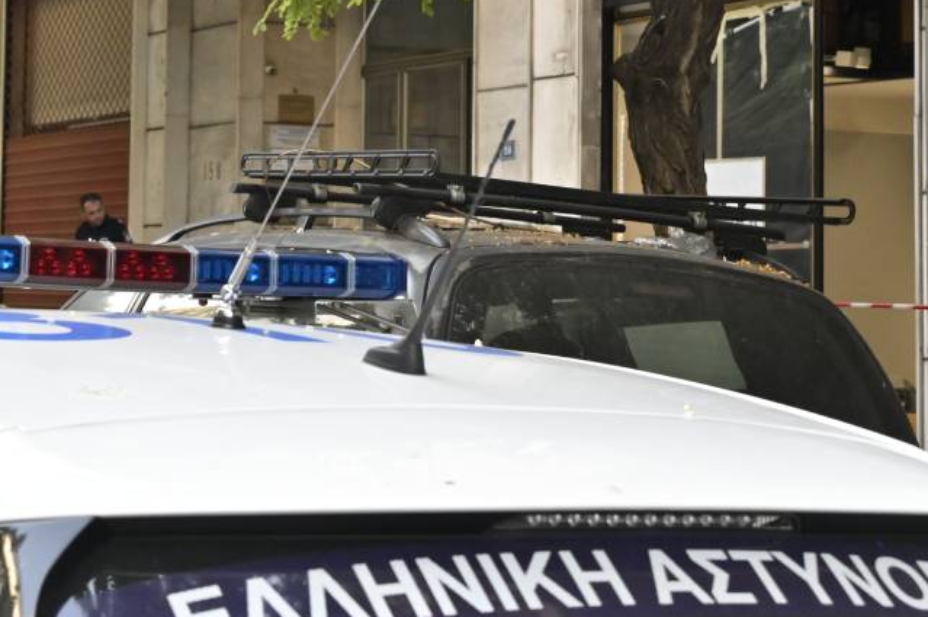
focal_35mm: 92
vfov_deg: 14.7
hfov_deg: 22.0
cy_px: 109
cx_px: 254
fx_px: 2370
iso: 6400
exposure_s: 1/500
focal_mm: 49
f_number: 8
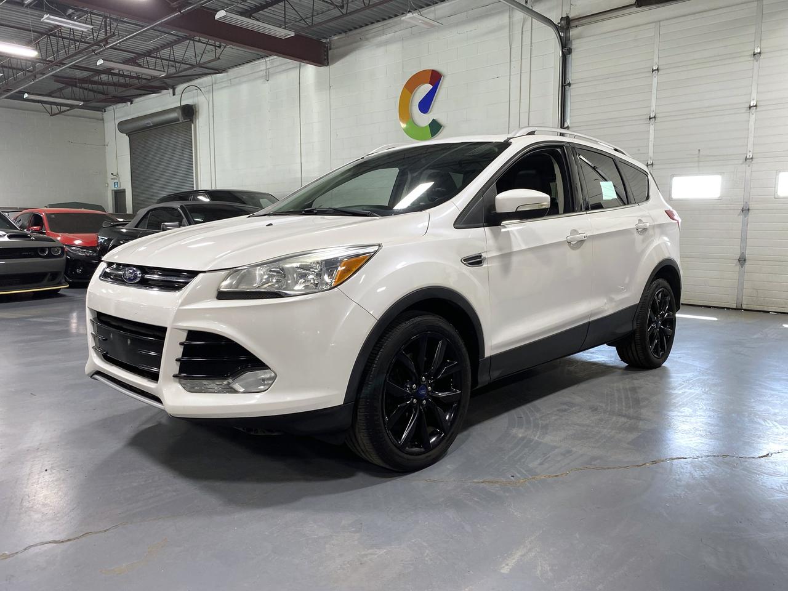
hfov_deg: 67.3
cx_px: 394
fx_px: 592
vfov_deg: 53.1
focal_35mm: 26
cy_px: 296
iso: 64
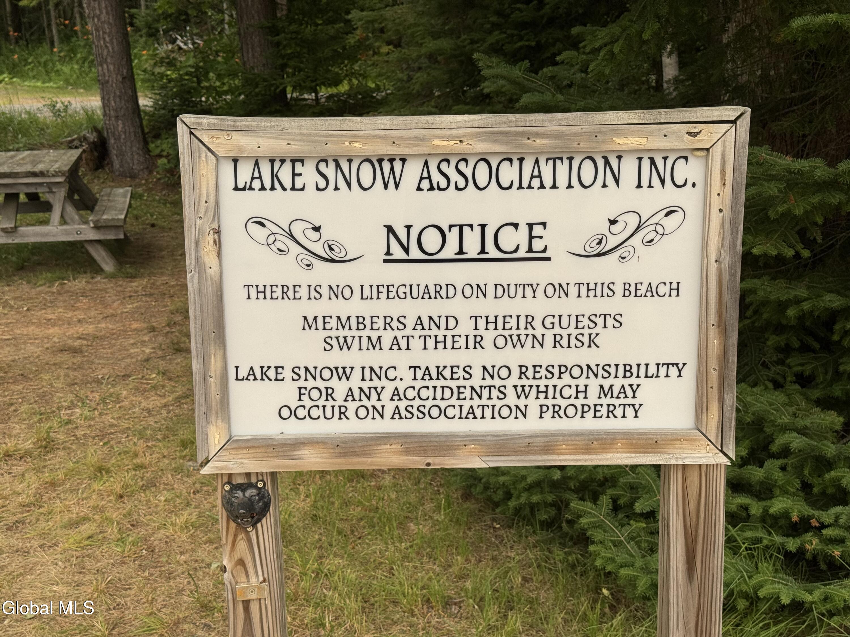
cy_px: 318
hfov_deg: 39.7
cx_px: 425
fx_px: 1179
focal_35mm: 48
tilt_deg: -10.0
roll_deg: +0.7
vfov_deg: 30.3
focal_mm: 6.76
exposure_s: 1/2415
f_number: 1.78
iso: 64
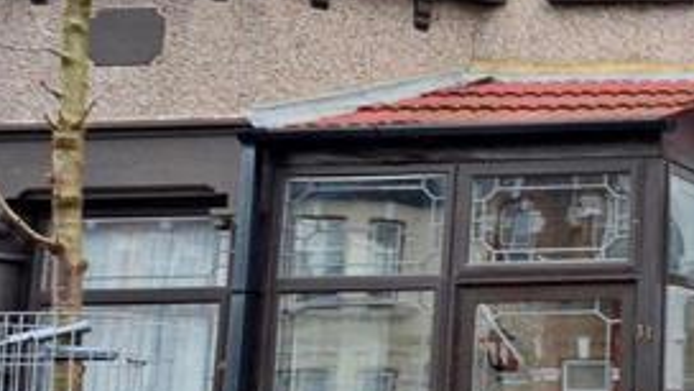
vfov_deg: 20.4
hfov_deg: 23.4
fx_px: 1086
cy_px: 230
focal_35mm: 59
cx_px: 1174
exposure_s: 1/100
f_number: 5
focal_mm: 10
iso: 640
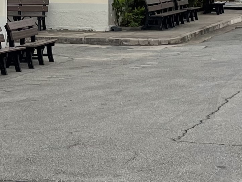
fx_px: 1021
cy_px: -36
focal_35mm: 146
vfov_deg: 10.0
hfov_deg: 13.4
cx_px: 32
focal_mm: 4.2
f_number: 1.6
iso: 32
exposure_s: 1/2564
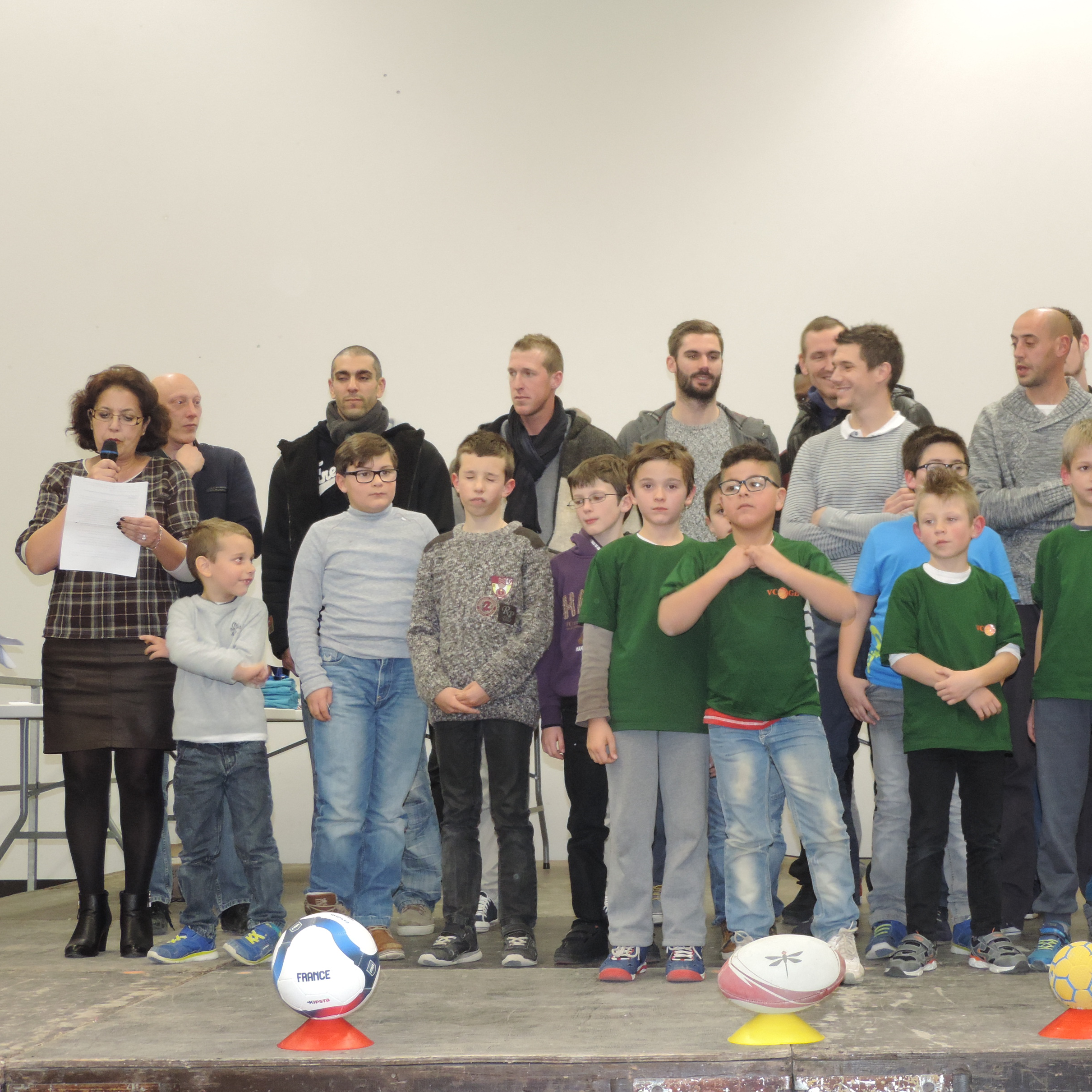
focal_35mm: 56
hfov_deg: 30.3
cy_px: 548
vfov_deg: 30.6
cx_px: 727
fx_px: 1999
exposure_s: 1/40
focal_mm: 8.3
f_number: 3.5
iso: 400
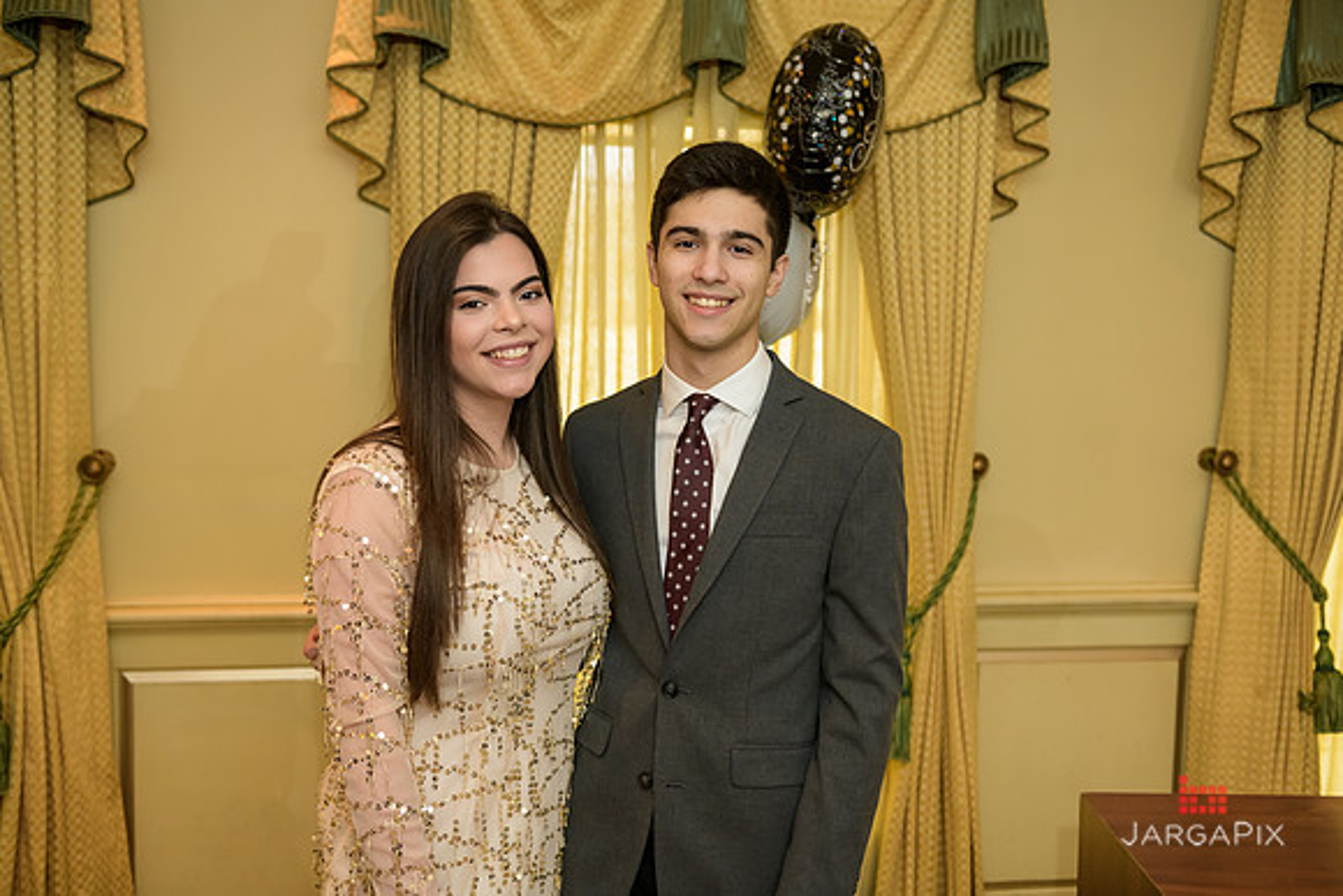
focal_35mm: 40
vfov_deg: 33.4
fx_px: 1493
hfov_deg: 48.4
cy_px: 448
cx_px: 672
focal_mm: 40
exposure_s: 1/125
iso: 1000
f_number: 3.2
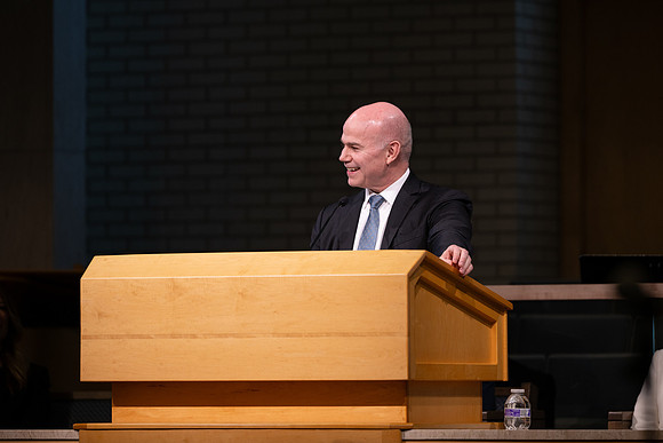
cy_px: 166
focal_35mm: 288
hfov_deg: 7.2
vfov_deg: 4.8
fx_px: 5298
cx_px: 350
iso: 320
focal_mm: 200
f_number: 3.2
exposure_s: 1/250
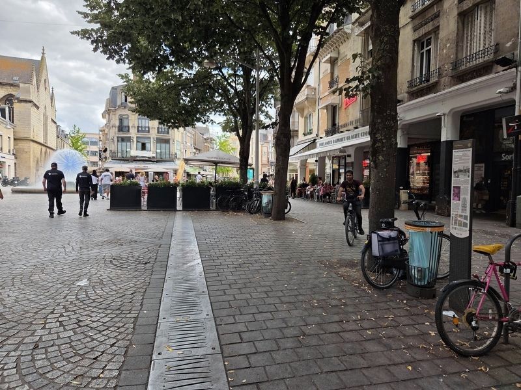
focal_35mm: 23
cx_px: 260
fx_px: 346
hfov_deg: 73.9
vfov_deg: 58.9
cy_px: 195
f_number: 1.8
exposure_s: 1/3026
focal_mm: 5.4
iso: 80
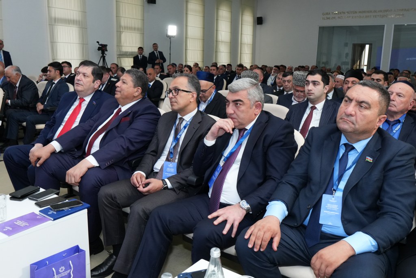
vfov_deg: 43.6
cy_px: 139
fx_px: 347
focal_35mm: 30
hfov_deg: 61.9
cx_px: 208
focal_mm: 20
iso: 1600
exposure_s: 1/160
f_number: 5
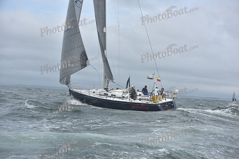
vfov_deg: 19.5
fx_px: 465
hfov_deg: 28.8
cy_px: 80
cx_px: 120
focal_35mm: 70
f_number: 5.6
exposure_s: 1/1250
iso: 200
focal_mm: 70
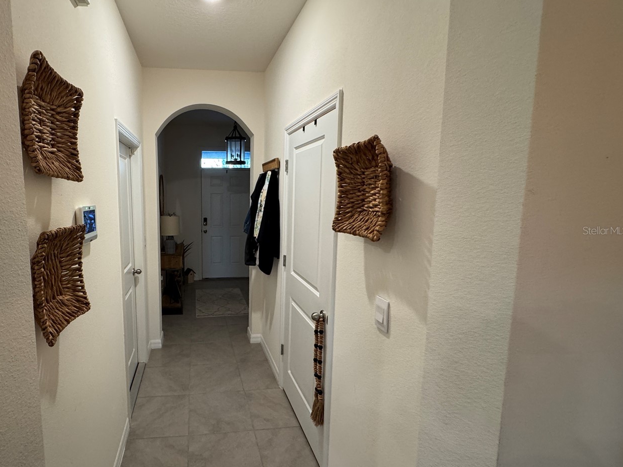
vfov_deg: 71.6
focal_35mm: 18
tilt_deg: -6.0
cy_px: 230
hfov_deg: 85.8
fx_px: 324
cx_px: 229
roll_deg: +0.2
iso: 250
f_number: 2.2
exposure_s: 1/60
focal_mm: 2.22
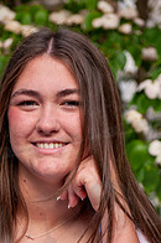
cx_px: 54
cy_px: 258
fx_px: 1084
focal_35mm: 161
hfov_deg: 8.5
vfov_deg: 12.6
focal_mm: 70
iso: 125
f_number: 4.5
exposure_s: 1/160
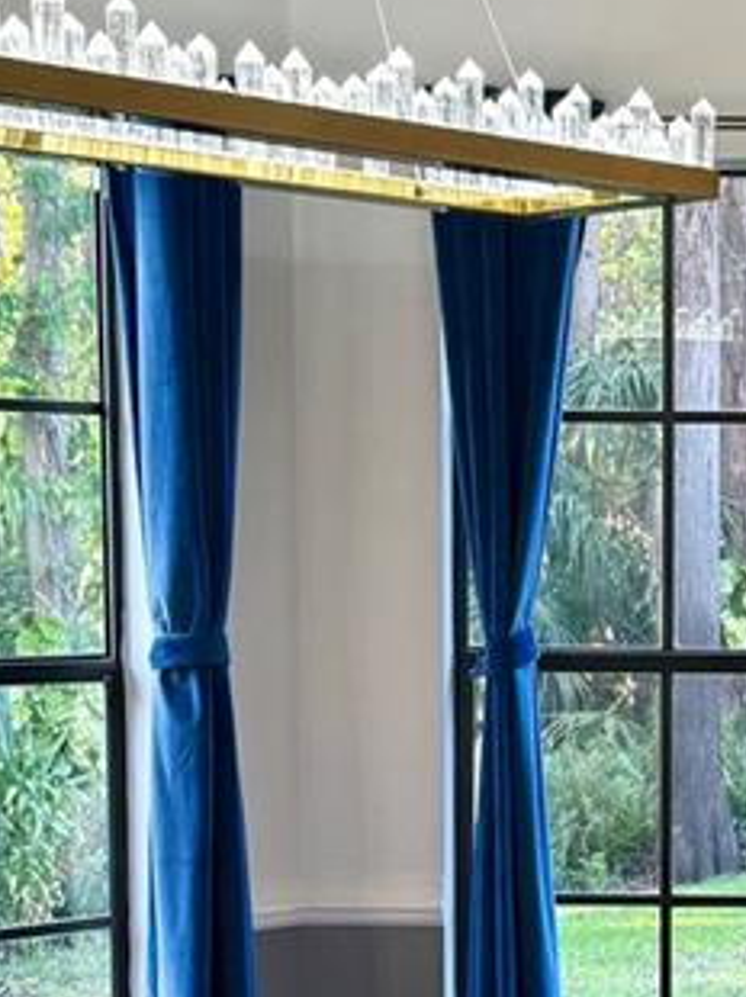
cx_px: 714
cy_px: 798
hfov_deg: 15.6
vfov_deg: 20.9
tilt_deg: -5.4
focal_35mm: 93
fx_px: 2676
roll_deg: -0.6
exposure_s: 1/120
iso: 125
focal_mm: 6.76
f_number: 1.78
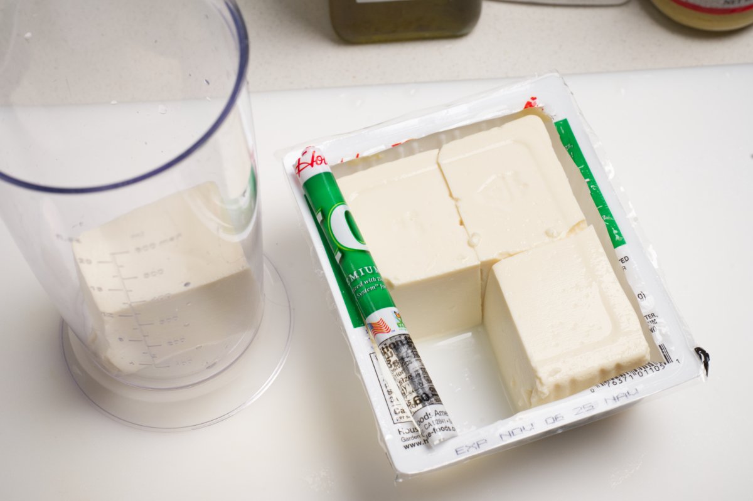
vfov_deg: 19.4
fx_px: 1463
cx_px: 376
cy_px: 250
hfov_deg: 28.9
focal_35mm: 70
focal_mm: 70
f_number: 11
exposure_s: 1/1250
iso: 1250
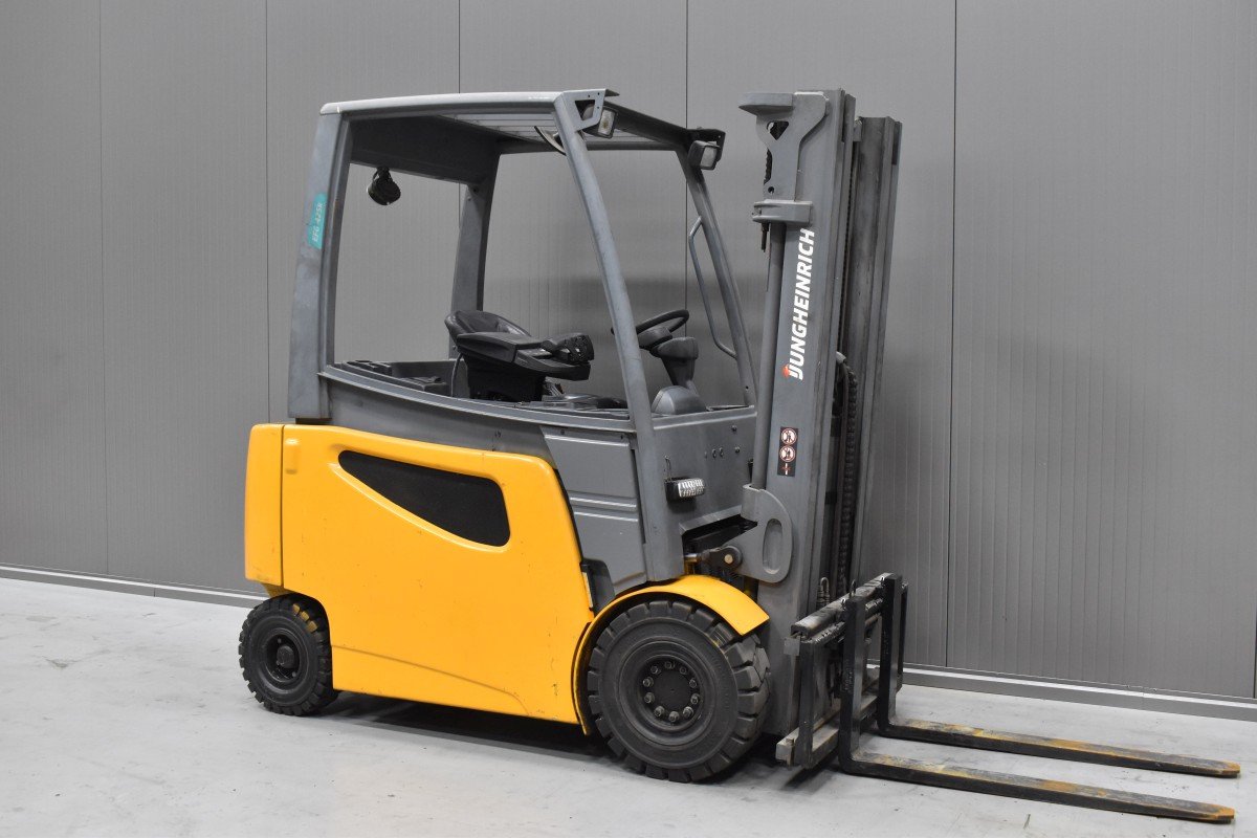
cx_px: 628
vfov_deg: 34.2
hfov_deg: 49.6
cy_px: 419
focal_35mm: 39
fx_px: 1362
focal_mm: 26
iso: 1600
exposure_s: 1/30
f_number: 5.6
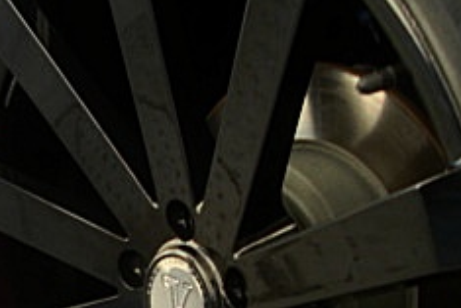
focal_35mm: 102
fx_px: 1307
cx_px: 8
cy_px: 341
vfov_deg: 13.2
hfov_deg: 19.5
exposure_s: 1/80
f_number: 2.8
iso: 50
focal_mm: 6.3
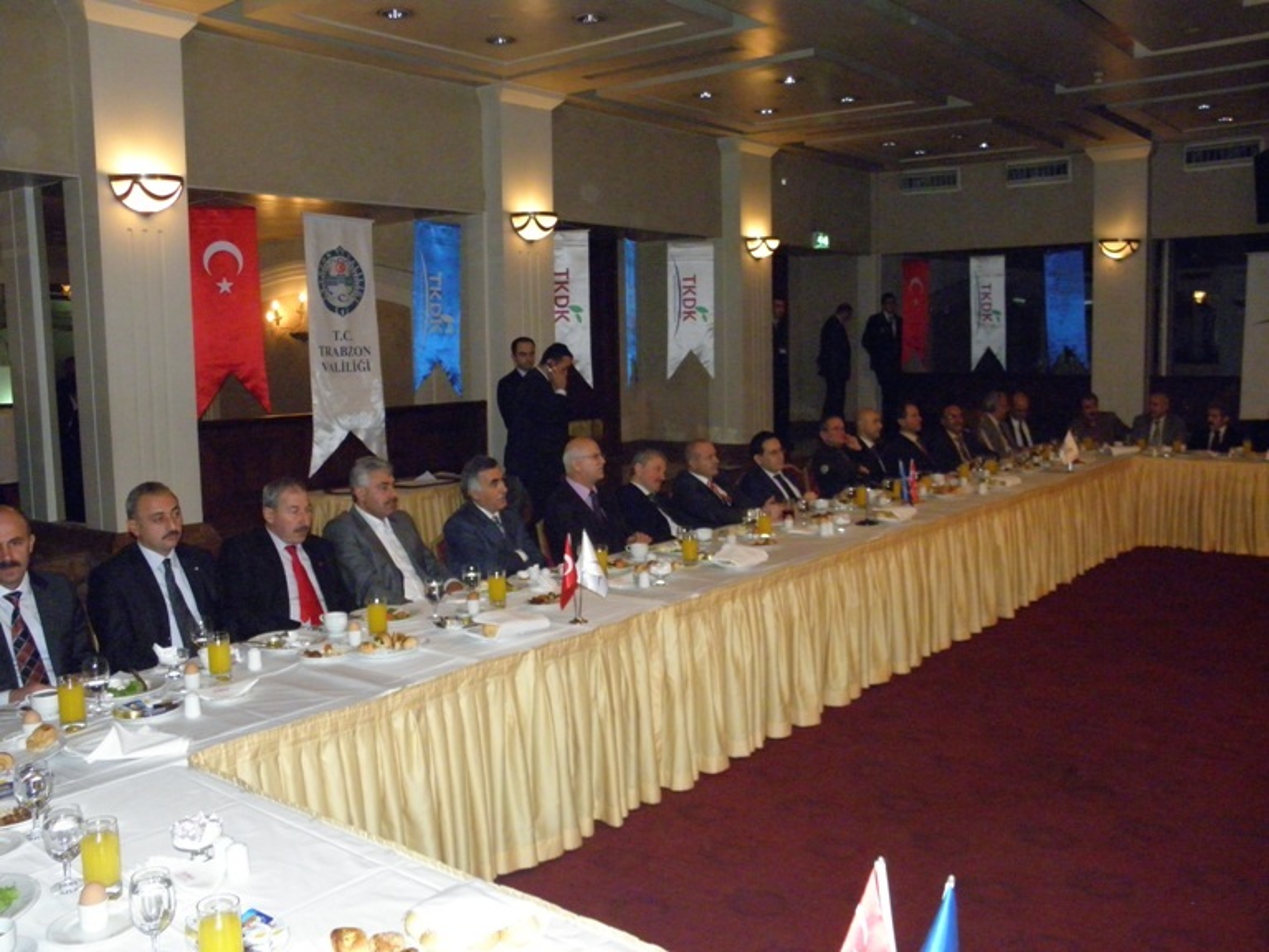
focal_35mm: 30
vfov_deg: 46.8
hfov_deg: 60.0
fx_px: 1100
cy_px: 476
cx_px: 634
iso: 640
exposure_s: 1/40
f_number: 3.6
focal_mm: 5.5
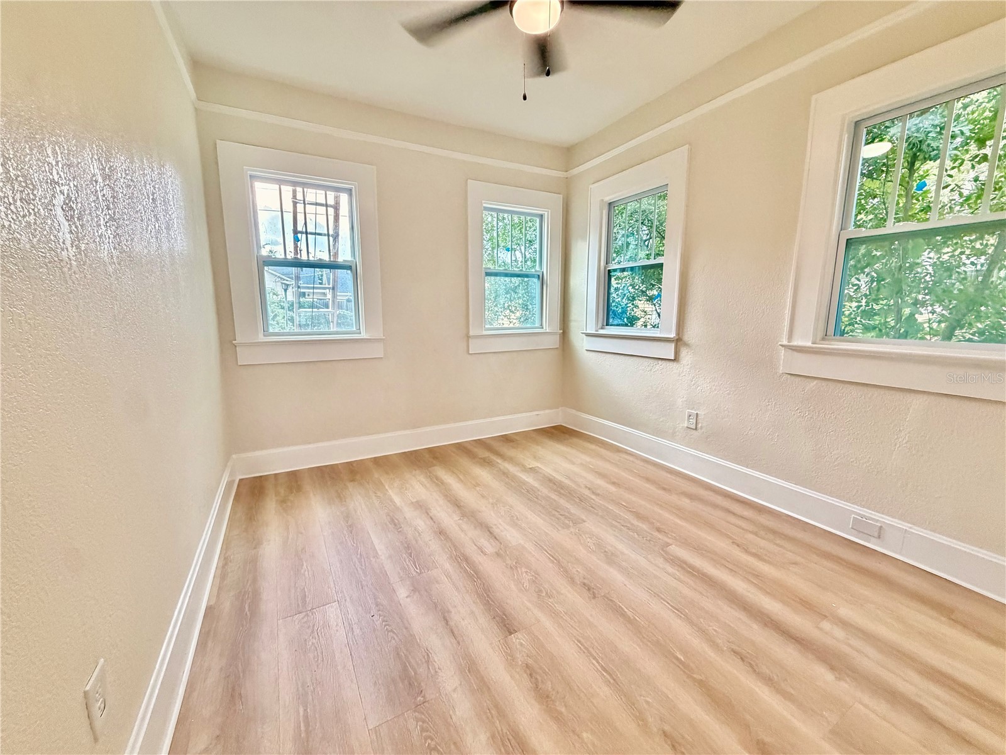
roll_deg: +1.4
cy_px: 378
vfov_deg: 85.7
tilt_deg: -9.6
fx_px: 407
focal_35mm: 14
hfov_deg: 102.1
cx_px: 503
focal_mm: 2.22
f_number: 2.2
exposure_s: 1/60
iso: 500
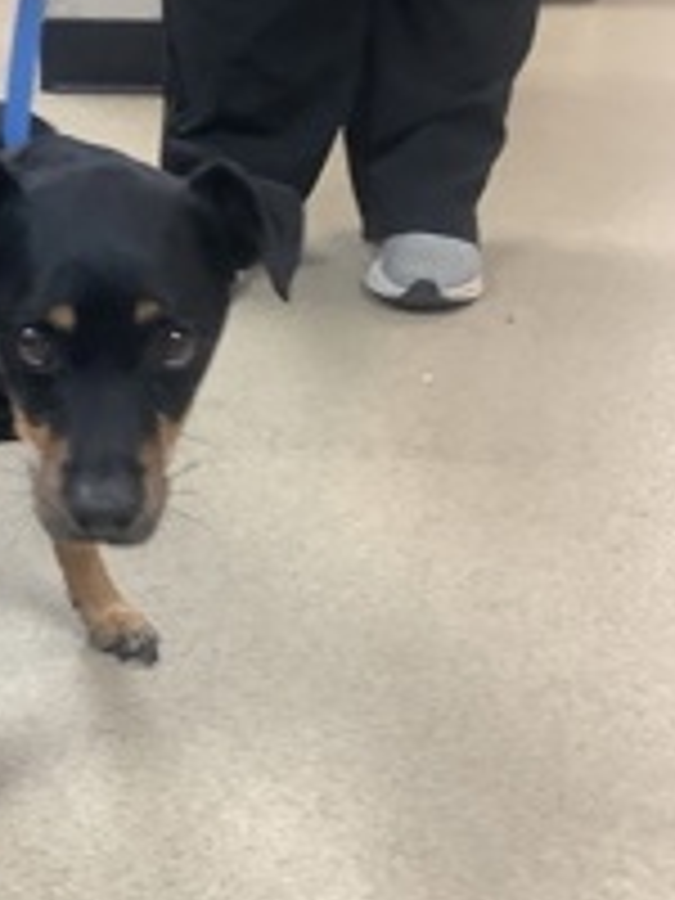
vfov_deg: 29.6
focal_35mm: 65
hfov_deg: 22.0
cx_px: 61
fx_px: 1690
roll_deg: +4.5
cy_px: 621
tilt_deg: -28.4
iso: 160
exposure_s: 1/60
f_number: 2.4
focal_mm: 3.3
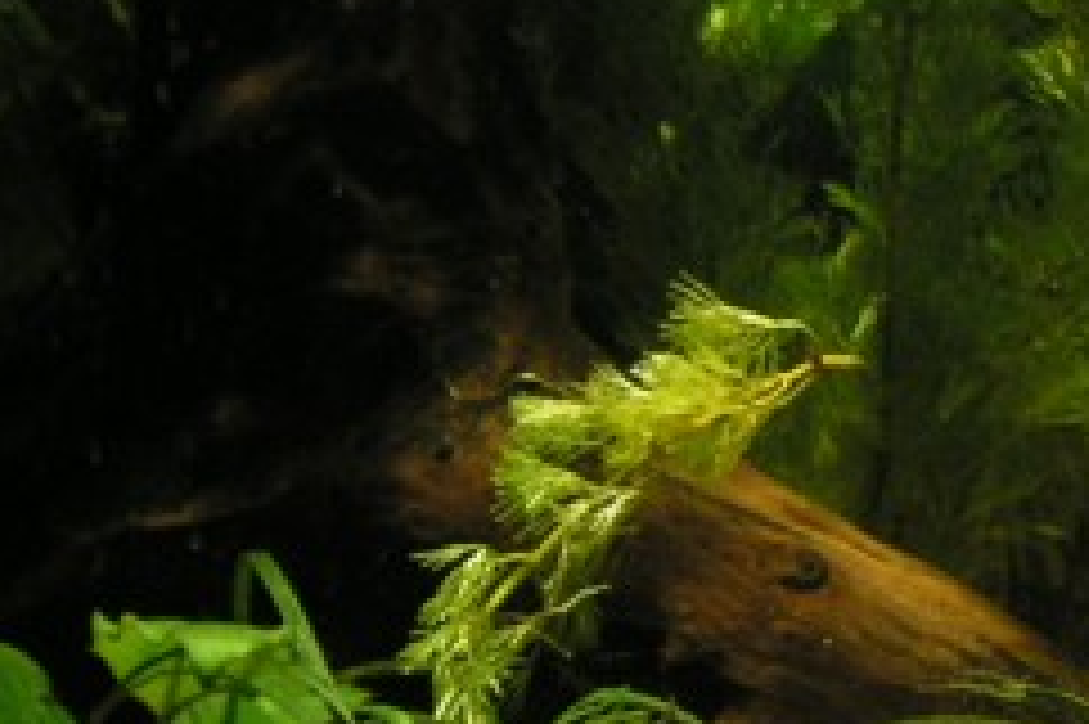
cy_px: 526
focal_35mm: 124
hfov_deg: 15.4
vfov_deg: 11.0
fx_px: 3748
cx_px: 1566
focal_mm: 6
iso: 64
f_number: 3.2
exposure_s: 1/40
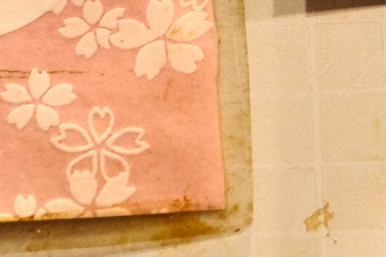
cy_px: -168
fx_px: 1029
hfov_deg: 21.2
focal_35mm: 96
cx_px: 208
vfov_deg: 13.2
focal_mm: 18
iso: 1250
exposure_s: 1/52
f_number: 3.5
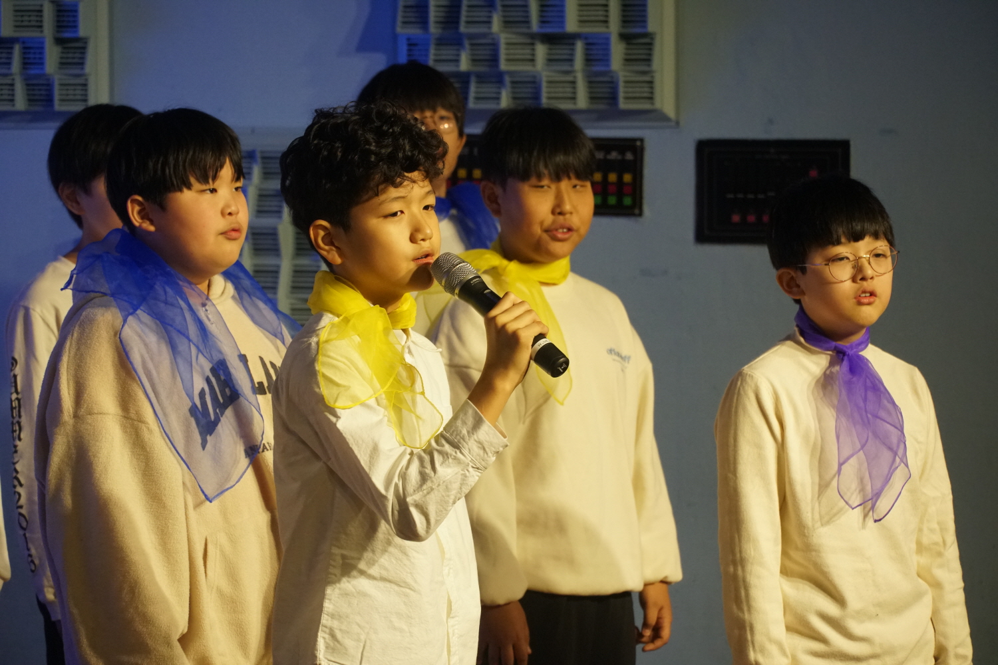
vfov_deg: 6.8
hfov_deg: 10.2
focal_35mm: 202
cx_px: 499
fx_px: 5613
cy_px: 332
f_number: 5.6
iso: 2000
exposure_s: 1/200
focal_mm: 135
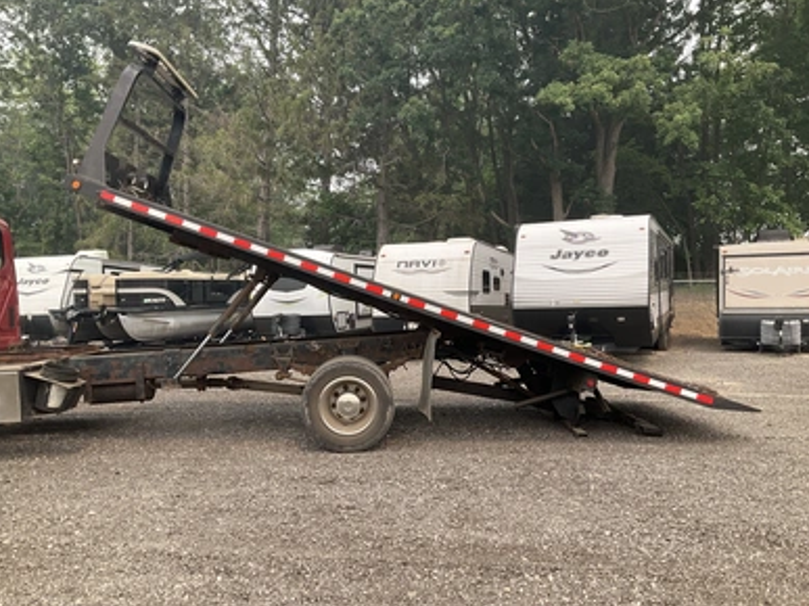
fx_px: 701
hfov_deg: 60.0
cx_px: 399
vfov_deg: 46.8
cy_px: 307
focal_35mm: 30
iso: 25
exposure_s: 1/804
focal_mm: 3
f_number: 1.8
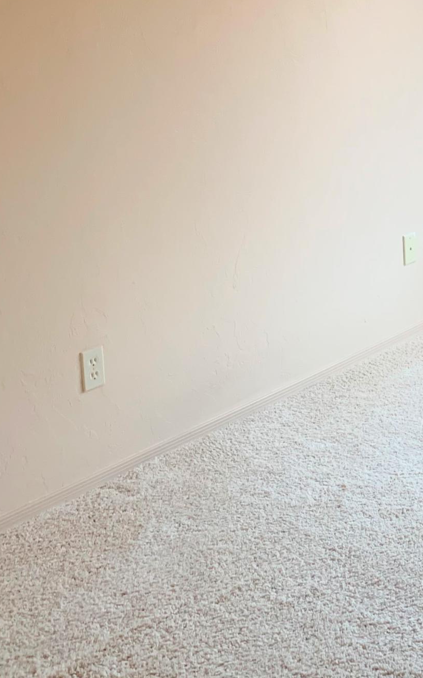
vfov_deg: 31.6
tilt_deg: -9.7
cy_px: 135
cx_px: 552
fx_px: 1162
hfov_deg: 19.1
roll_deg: +1.1
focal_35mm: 63
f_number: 1.8
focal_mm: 4.25
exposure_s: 1/121
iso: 80
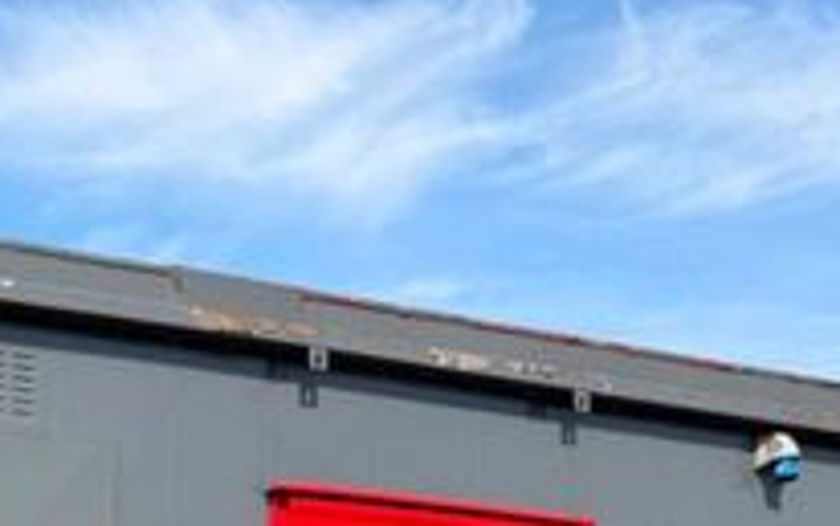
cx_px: -253
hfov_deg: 24.3
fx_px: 1695
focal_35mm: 74
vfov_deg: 16.0
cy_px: 807
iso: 80
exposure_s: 1/3953
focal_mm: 6.76
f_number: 1.78
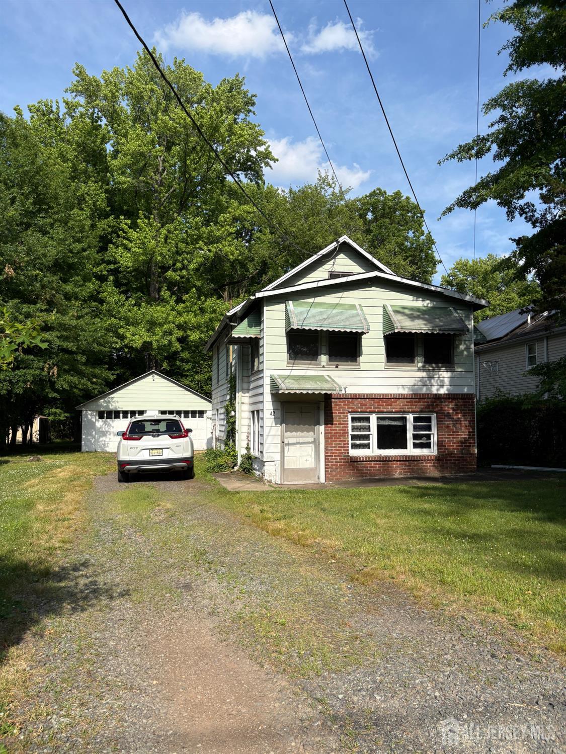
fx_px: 567
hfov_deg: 53.1
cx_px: 283
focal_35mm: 26
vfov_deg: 67.3
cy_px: 377
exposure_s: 1/3279
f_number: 1.6
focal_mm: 5.96
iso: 50
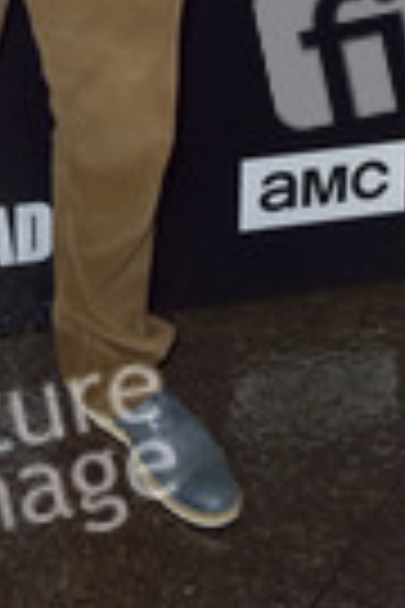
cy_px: -203
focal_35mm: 92
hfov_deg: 14.8
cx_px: 79
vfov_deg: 20.1
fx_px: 1552
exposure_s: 1/200
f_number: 5
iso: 500
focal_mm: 31
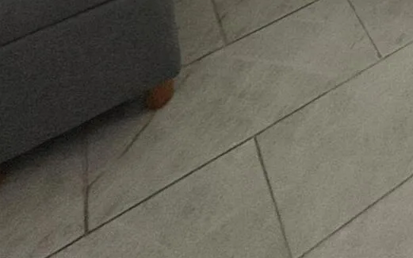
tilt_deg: -8.3
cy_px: -407
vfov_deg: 13.6
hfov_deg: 28.8
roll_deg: +2.4
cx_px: 544
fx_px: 641
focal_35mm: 57
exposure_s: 1/120
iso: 250
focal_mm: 2.22
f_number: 2.2
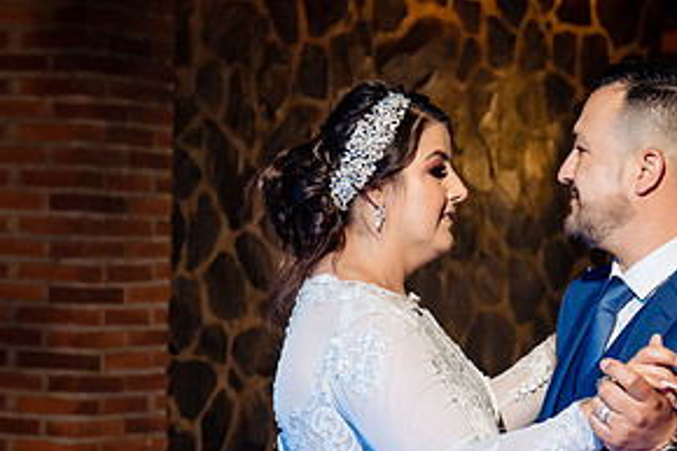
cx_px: 446
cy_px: 359
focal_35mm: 140
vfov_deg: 9.8
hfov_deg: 14.6
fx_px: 2631
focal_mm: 70
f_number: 5.6
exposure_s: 1/160
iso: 2000
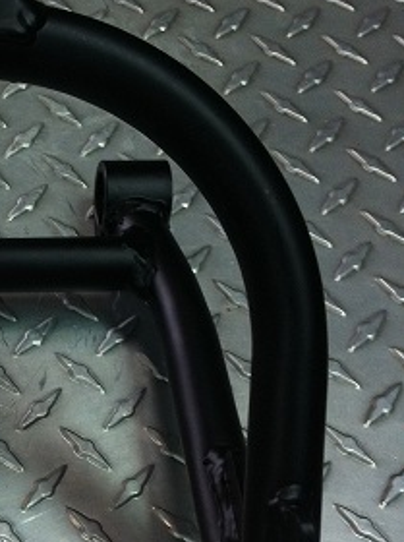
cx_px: -60
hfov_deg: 17.4
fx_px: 1264
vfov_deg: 23.8
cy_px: 426
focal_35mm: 81
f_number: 2.8
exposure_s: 1/15
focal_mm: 3.85
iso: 100
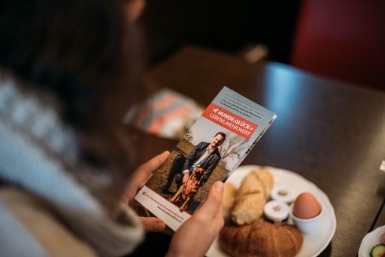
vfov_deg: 27.0
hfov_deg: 39.6
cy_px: 128
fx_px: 535
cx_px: 192
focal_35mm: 50
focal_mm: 50
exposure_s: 1/500
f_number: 1.6
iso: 2000
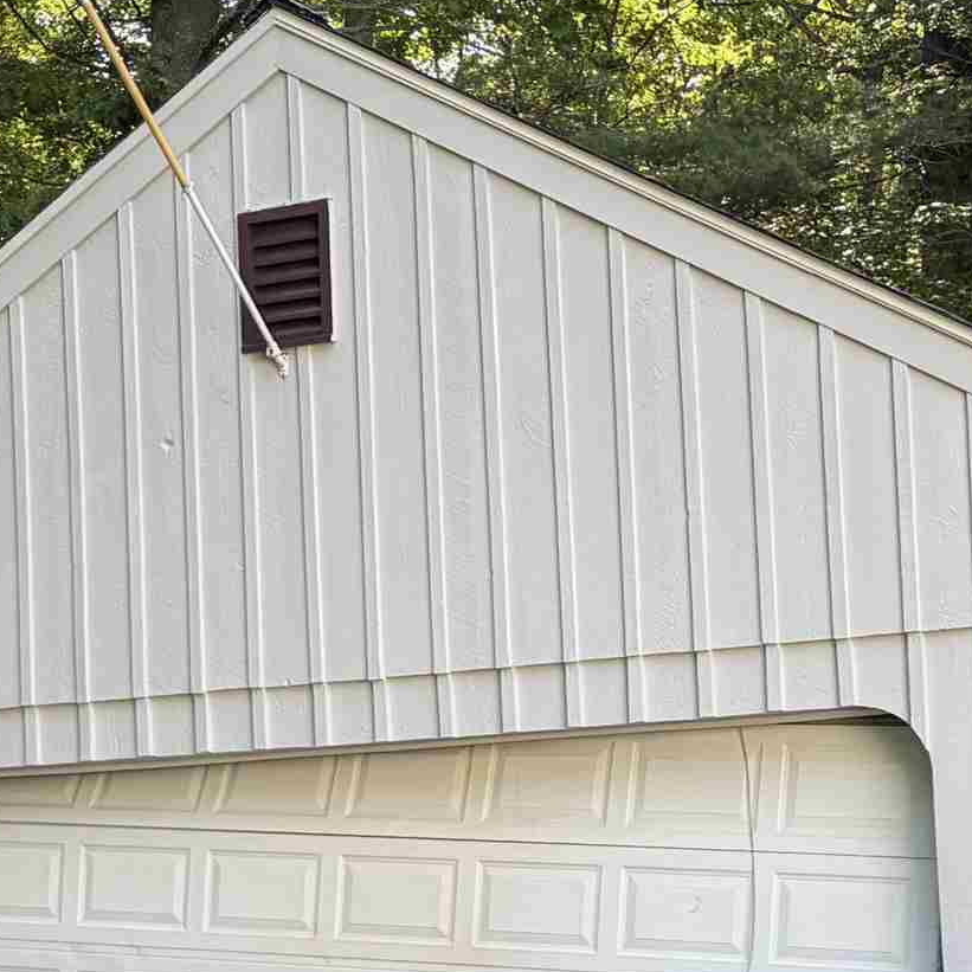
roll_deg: +4.7
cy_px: 761
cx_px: 607
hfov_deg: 20.1
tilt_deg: +6.1
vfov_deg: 20.0
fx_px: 2732
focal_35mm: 86
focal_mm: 5.96
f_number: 1.6
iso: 40
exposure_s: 1/295
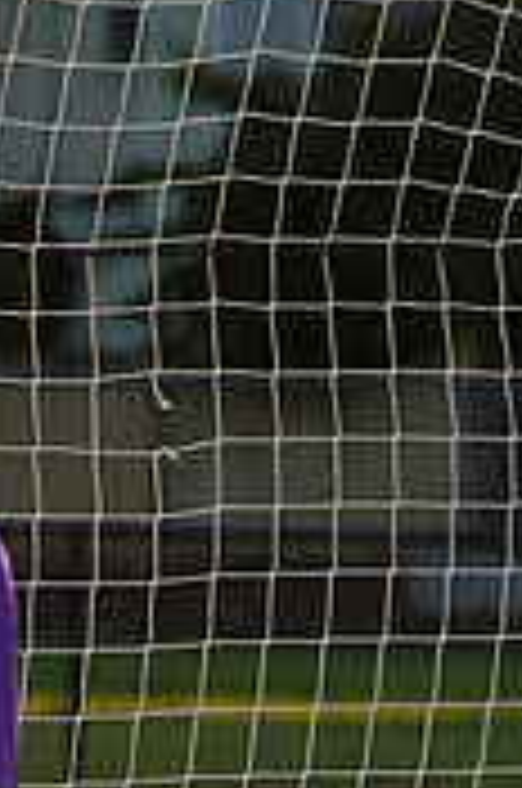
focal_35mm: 781
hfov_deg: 1.8
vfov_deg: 2.6
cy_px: 950
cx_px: -263
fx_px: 17053
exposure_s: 1/200
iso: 100
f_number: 7.1
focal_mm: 235
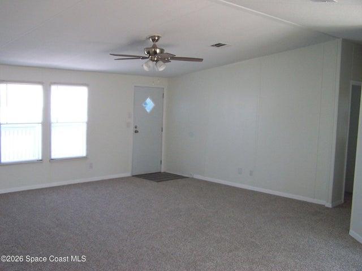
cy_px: 136
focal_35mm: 38
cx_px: 181
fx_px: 397
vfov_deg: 37.7
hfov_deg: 49.0
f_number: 2.8
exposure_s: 1/30
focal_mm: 6.3
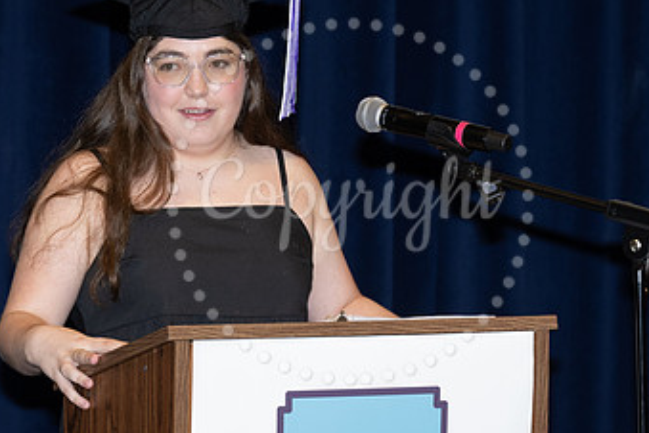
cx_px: 350
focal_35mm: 277
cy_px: 69
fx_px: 4993
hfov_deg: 7.4
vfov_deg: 5.0
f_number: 5.6
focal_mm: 120
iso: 640
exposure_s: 1/80
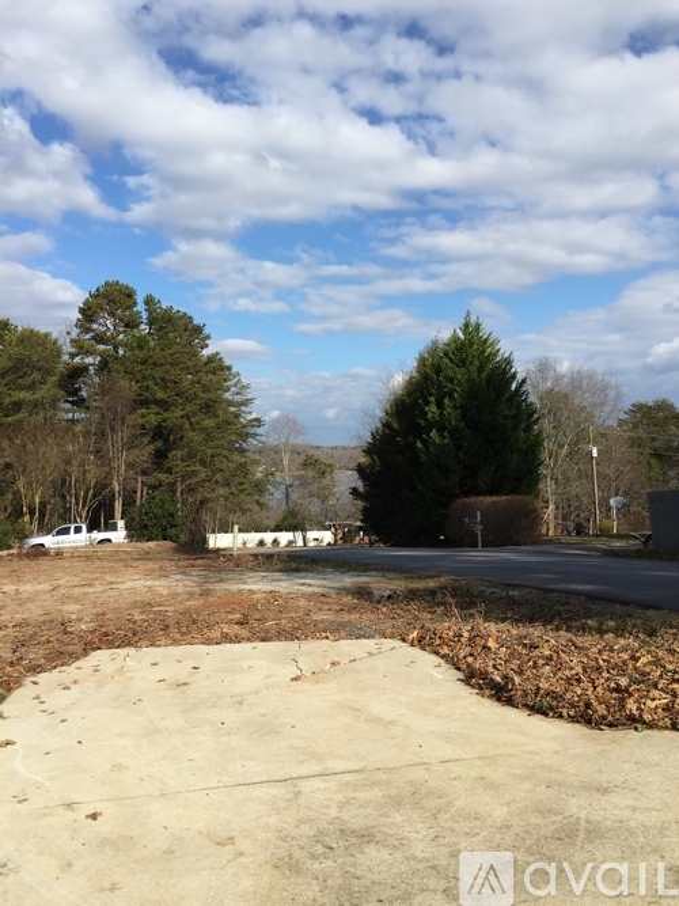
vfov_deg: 61.7
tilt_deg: +3.6
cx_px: 340
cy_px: 453
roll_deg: +1.2
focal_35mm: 29
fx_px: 759
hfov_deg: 48.2
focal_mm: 4.15
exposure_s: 1/2326
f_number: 2.2
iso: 32
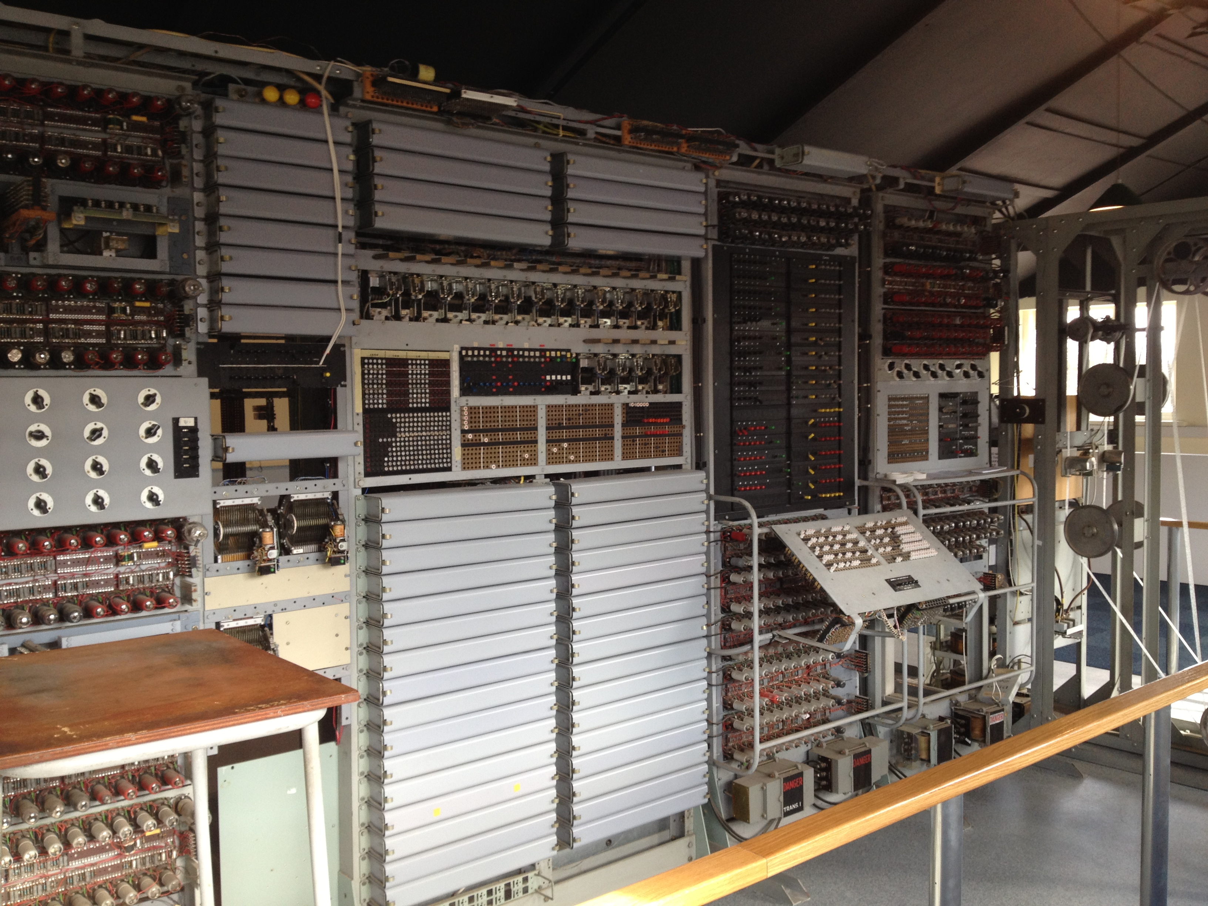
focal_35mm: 35
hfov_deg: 52.6
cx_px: 604
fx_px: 1221
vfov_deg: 40.7
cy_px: 453
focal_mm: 4.28
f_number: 2.4
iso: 64
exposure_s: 1/40
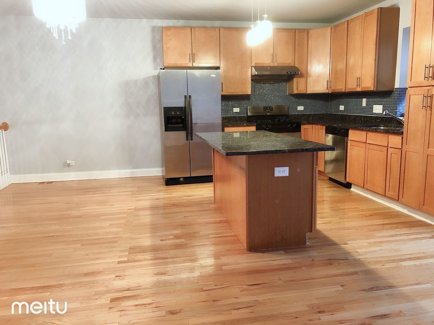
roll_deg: +1.3
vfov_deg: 49.7
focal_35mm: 28
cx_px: 217
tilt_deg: -7.2
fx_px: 351
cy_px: 162
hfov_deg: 63.4
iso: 100
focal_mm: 4
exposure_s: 1/11
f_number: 1.8
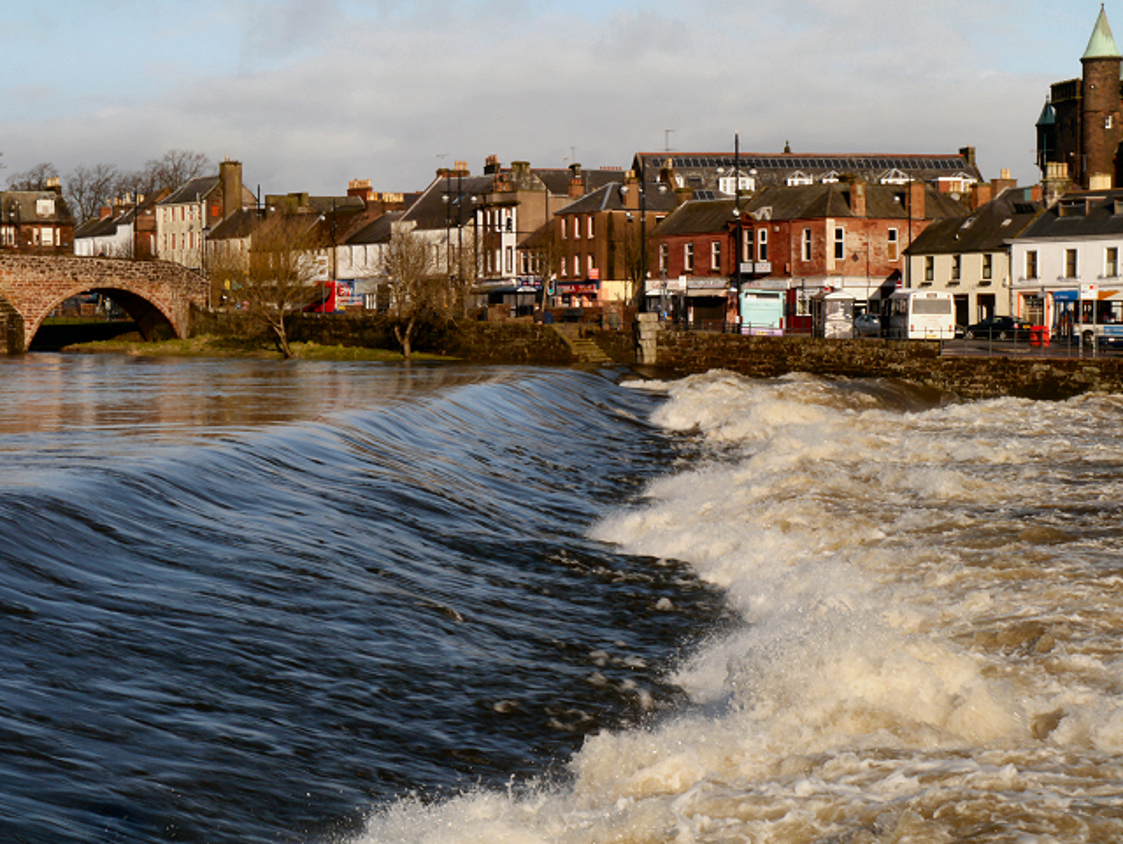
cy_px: 422
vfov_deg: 17.6
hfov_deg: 23.3
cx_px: 562
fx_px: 2727
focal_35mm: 84
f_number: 22
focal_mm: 42
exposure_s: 1/100
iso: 160
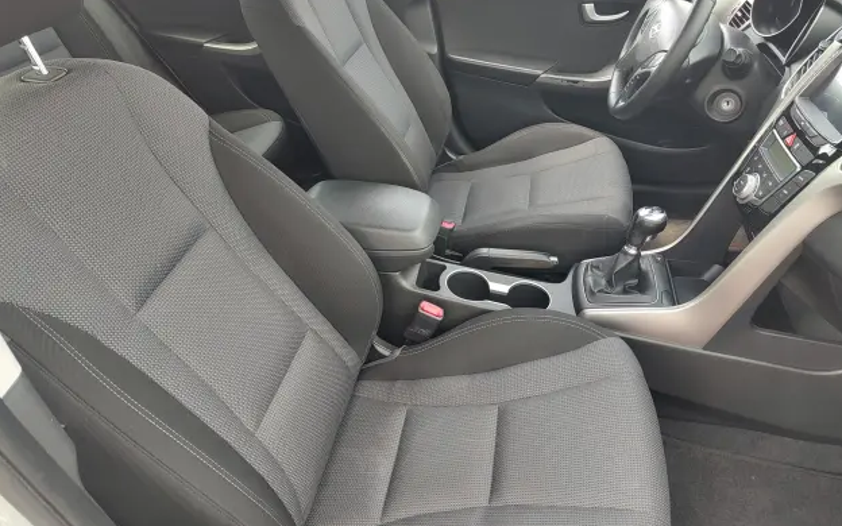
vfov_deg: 49.2
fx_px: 574
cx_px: 429
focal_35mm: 25
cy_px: 232
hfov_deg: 72.5
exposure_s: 1/104
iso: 100
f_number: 1.8
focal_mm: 5.56
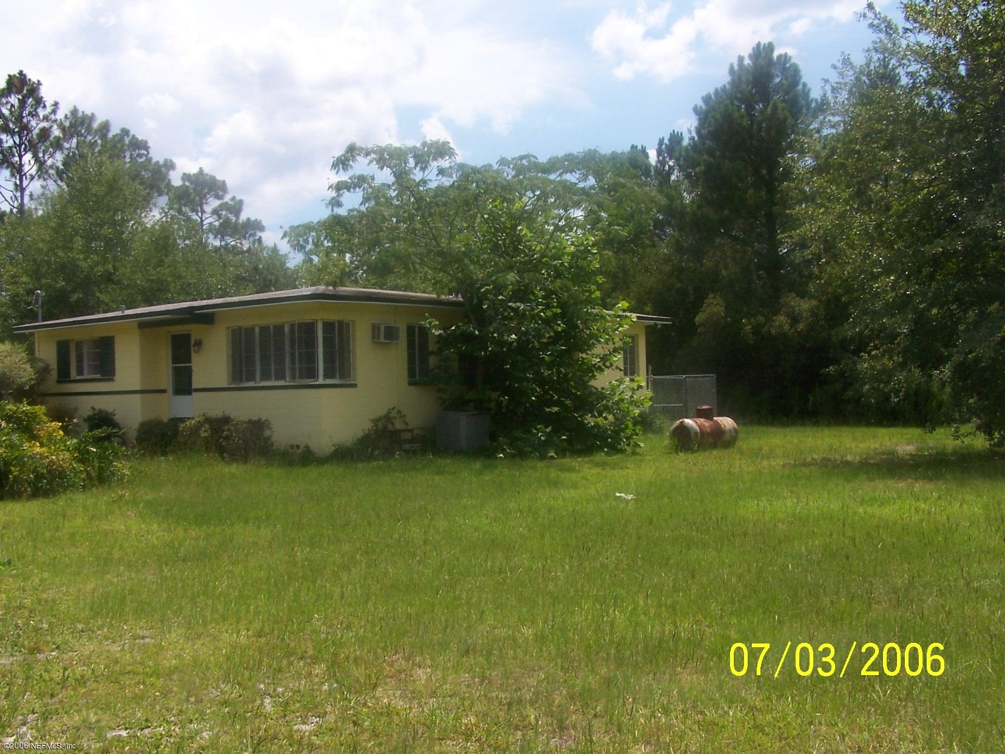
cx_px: 502
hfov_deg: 49.0
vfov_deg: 37.7
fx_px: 1103
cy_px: 377
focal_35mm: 38
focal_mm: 6.3
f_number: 5.6
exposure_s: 1/350
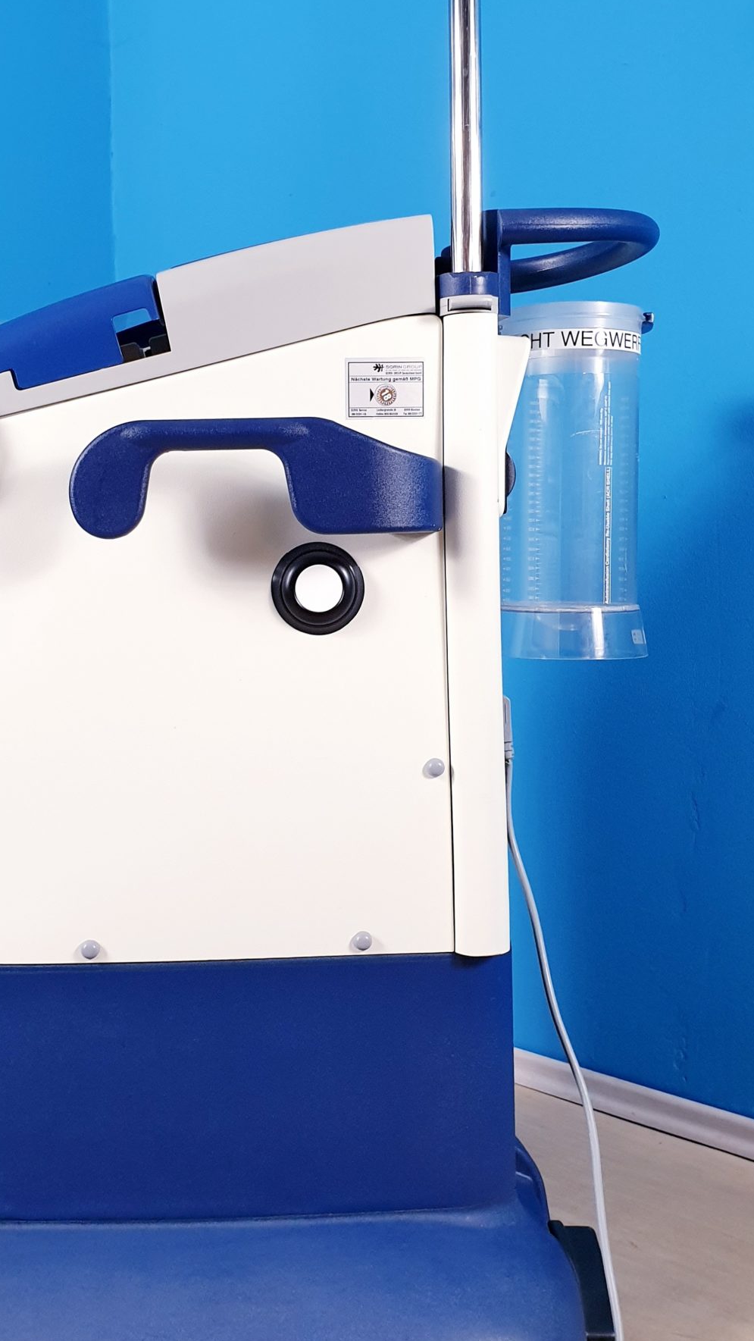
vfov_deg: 49.3
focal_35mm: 41
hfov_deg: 29.0
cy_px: 610
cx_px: 309
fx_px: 1457
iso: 160
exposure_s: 1/50
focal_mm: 4.3
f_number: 2.4
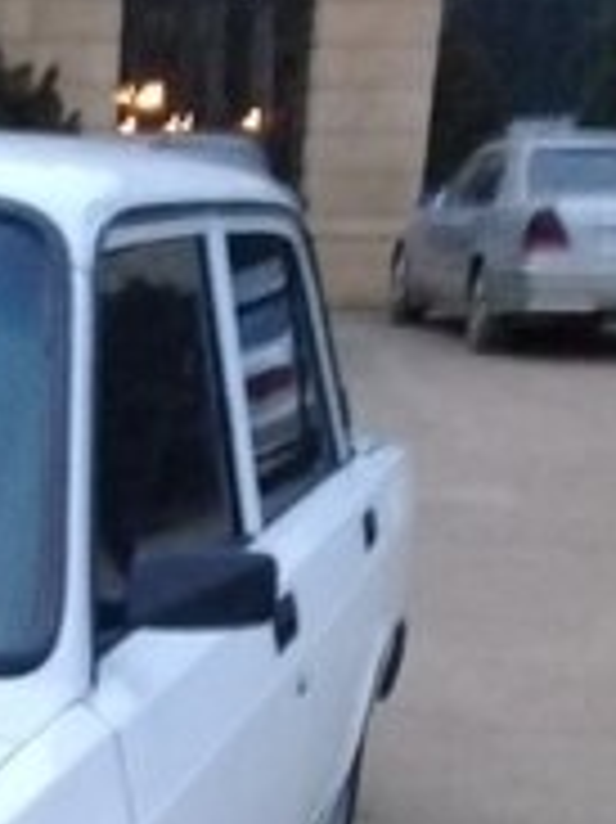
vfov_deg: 21.4
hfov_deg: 16.9
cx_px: -90
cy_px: 1022
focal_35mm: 84
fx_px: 1995
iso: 400
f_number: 2.2
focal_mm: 3.3
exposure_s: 1/17
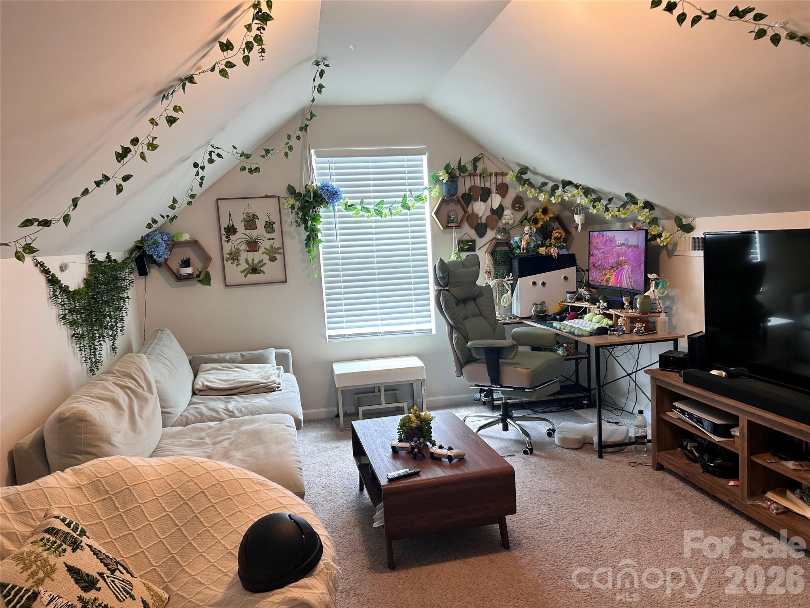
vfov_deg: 53.1
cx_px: 405
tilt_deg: -6.0
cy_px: 304
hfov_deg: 67.3
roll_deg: +3.3
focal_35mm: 26
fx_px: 608
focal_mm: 5.7
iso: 100
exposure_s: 1/60
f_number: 1.5
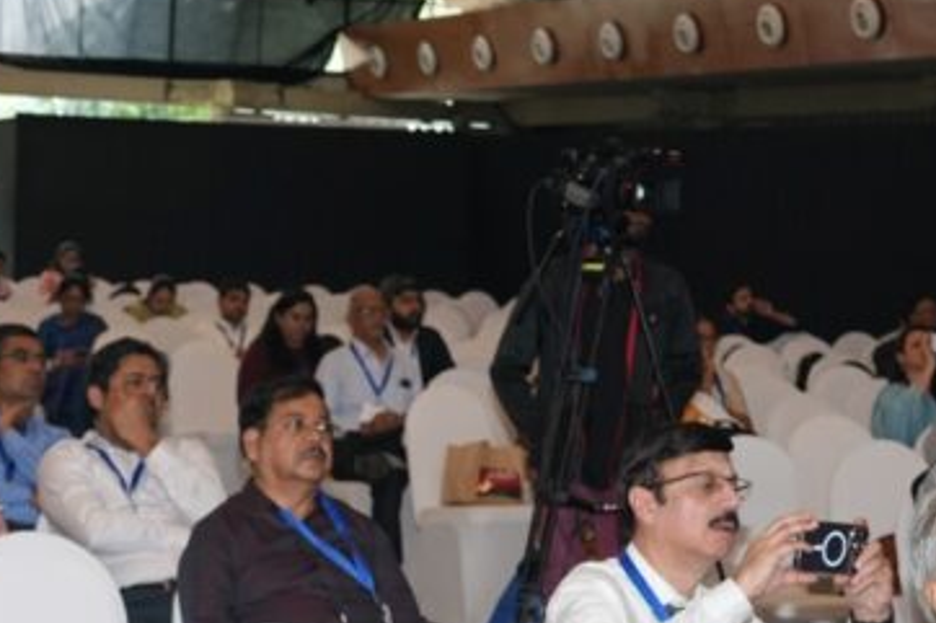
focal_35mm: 99
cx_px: 168
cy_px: 513
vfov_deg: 13.7
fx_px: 2573
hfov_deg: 20.4
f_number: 5
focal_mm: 35
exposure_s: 1/125
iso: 1000
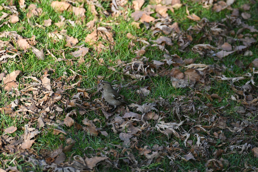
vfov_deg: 1.8
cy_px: 86
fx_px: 5375
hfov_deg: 2.7
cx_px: 129
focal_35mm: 750
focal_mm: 500
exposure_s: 1/800
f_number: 5.6
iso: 800
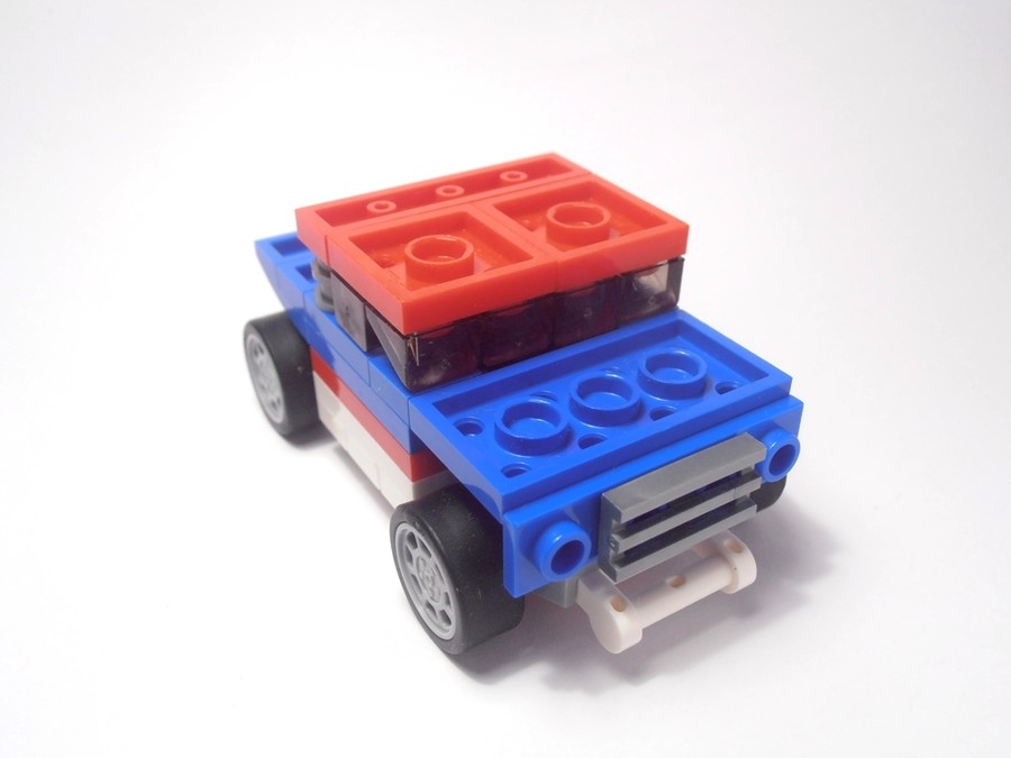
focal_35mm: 37
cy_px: 379
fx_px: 1081
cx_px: 506
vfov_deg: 38.7
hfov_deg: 50.1
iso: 80
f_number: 3.9
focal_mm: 6.61
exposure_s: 1/50
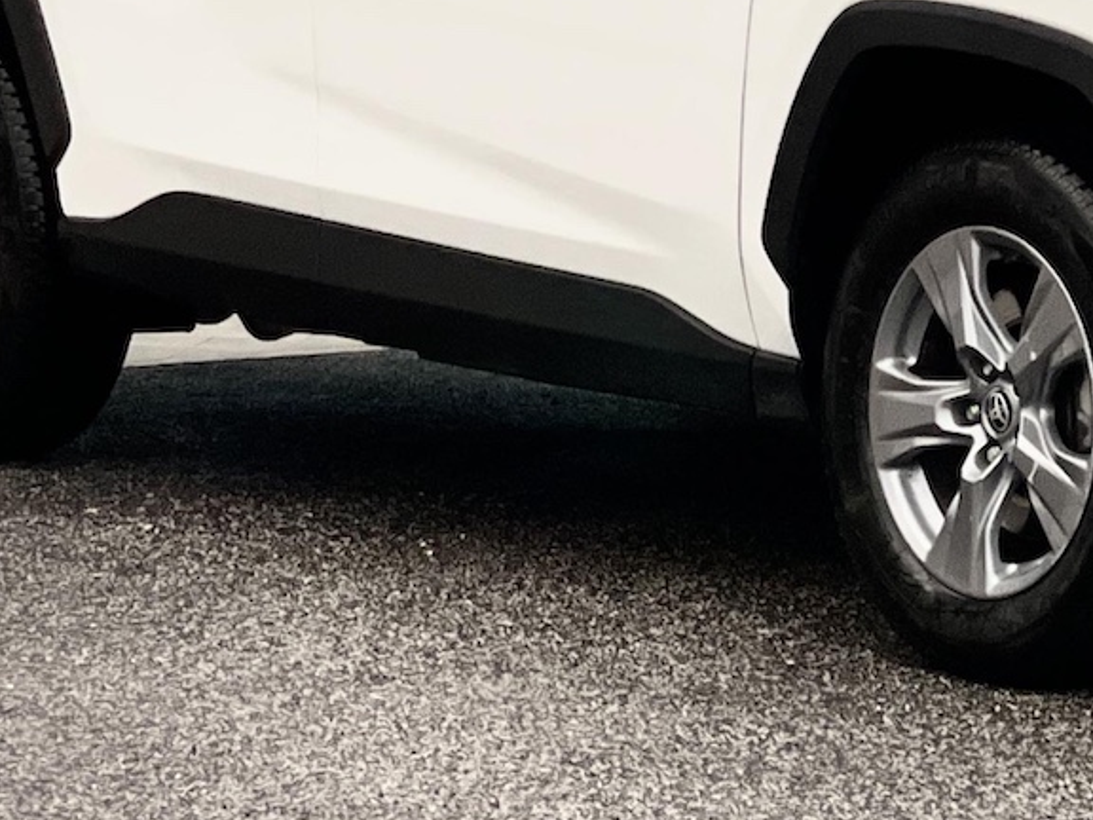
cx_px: 1031
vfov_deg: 7.1
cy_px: 62
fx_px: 6568
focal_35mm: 208
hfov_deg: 9.5
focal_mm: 7.5
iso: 250
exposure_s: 1/101
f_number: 2.2
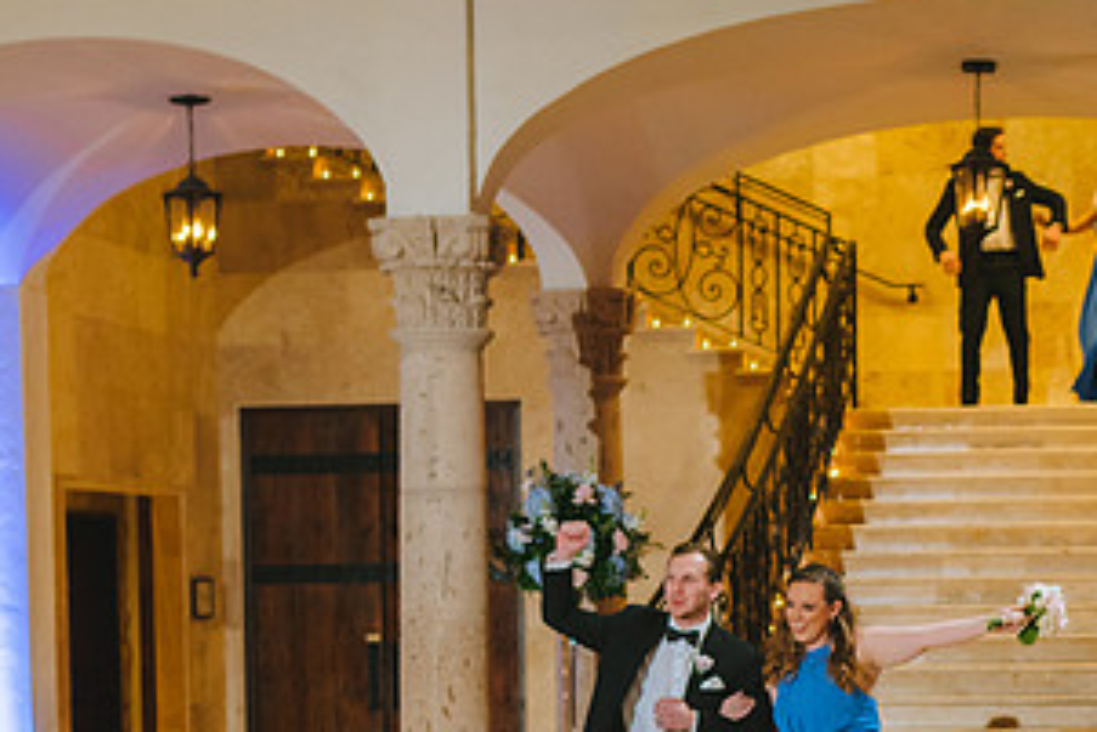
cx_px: 764
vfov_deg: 14.9
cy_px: 772
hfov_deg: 22.5
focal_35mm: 90
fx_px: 2744
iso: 800
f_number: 2.2
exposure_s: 1/160
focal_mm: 35
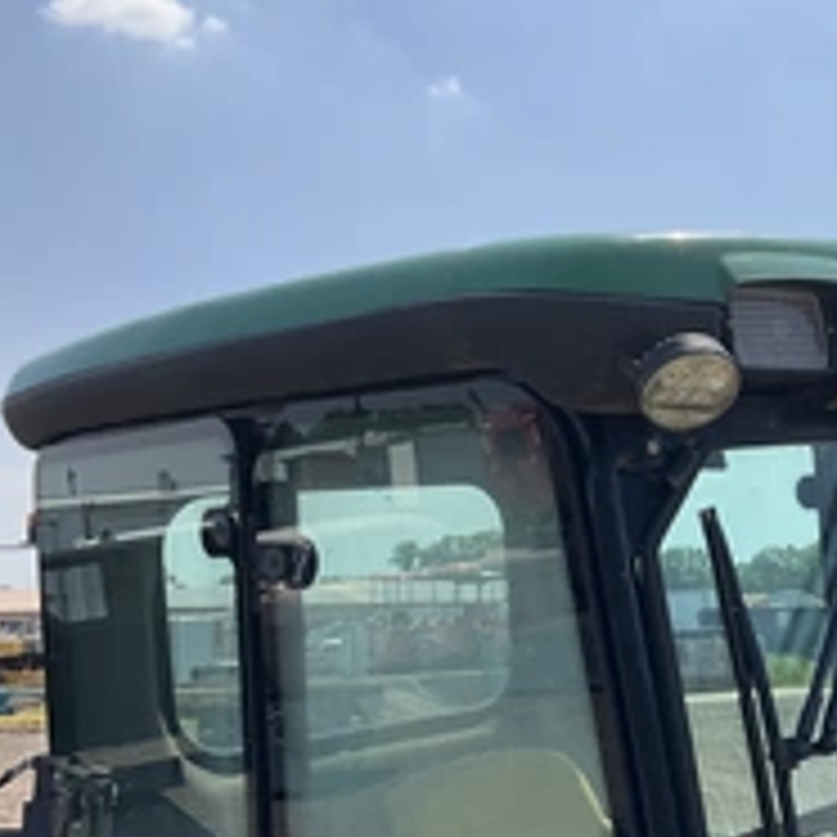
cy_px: 562
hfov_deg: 29.5
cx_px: 788
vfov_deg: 30.8
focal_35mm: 55
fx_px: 1505
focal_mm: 3
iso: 25
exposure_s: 1/1412
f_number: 1.8
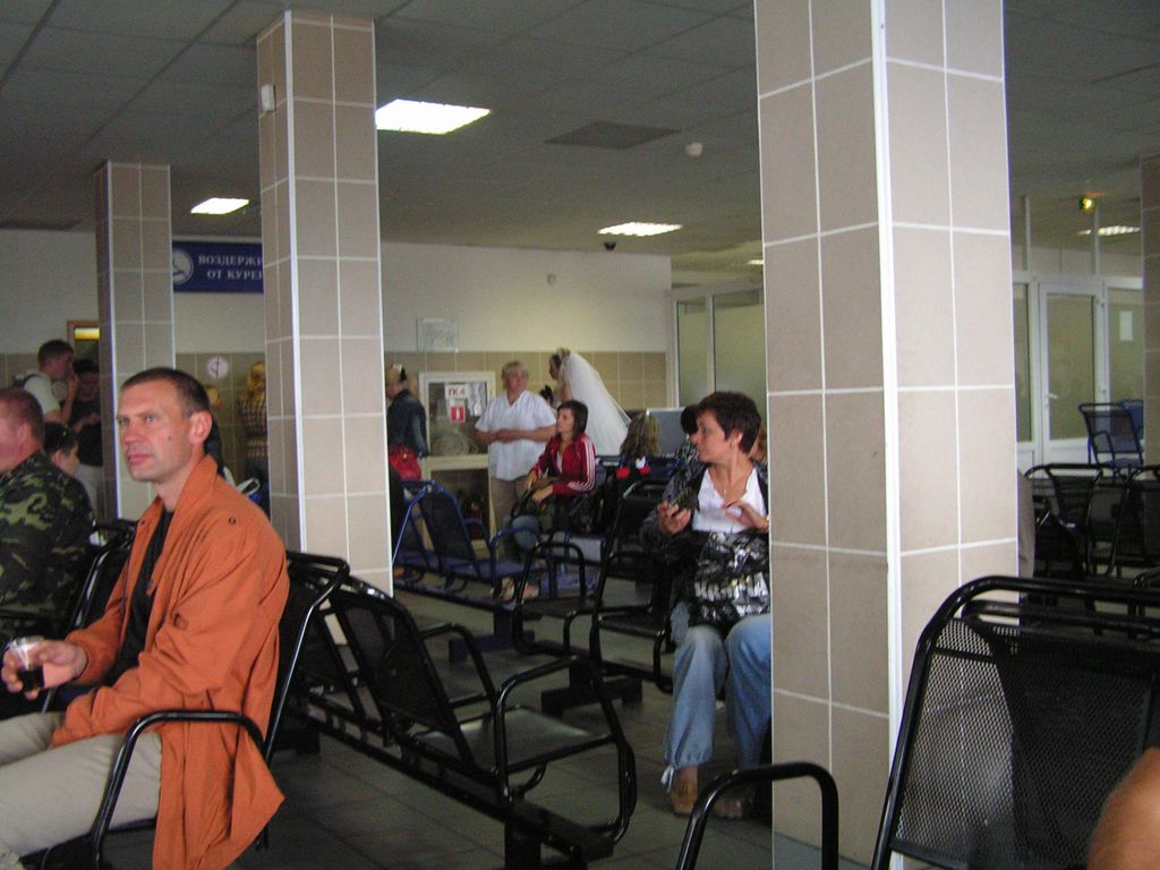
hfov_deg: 49.0
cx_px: 580
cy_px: 435
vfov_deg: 37.7
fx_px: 1273
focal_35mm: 38
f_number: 2.8
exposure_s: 1/40
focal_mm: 6.3
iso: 200
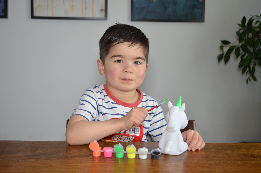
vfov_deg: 28.0
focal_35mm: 48
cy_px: 86
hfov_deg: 41.2
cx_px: 130
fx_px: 347
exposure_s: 1/30
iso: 400
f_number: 4.8
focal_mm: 32
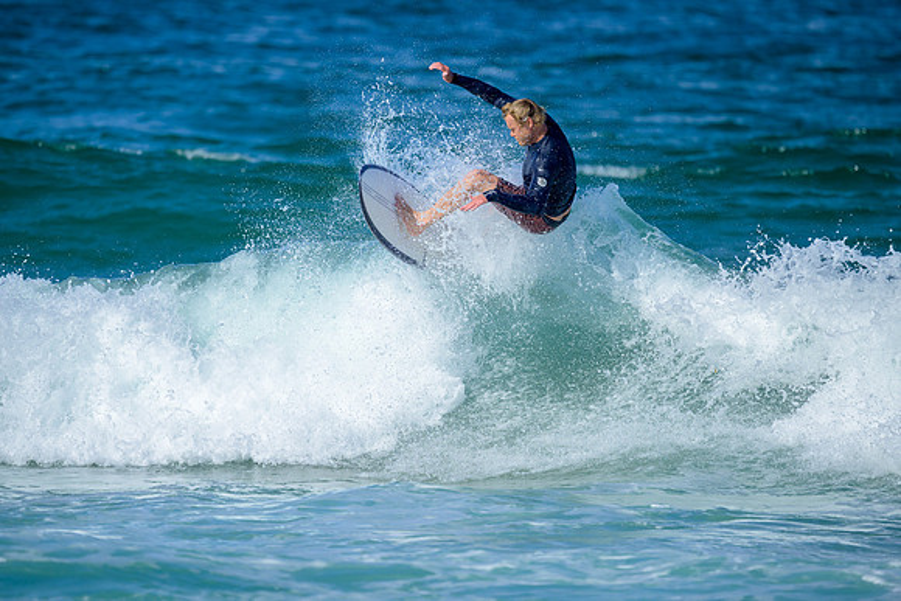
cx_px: 450
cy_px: 300
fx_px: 20026
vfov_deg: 1.7
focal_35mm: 800
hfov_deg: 2.6
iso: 320
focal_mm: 800
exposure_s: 1/2500
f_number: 6.3
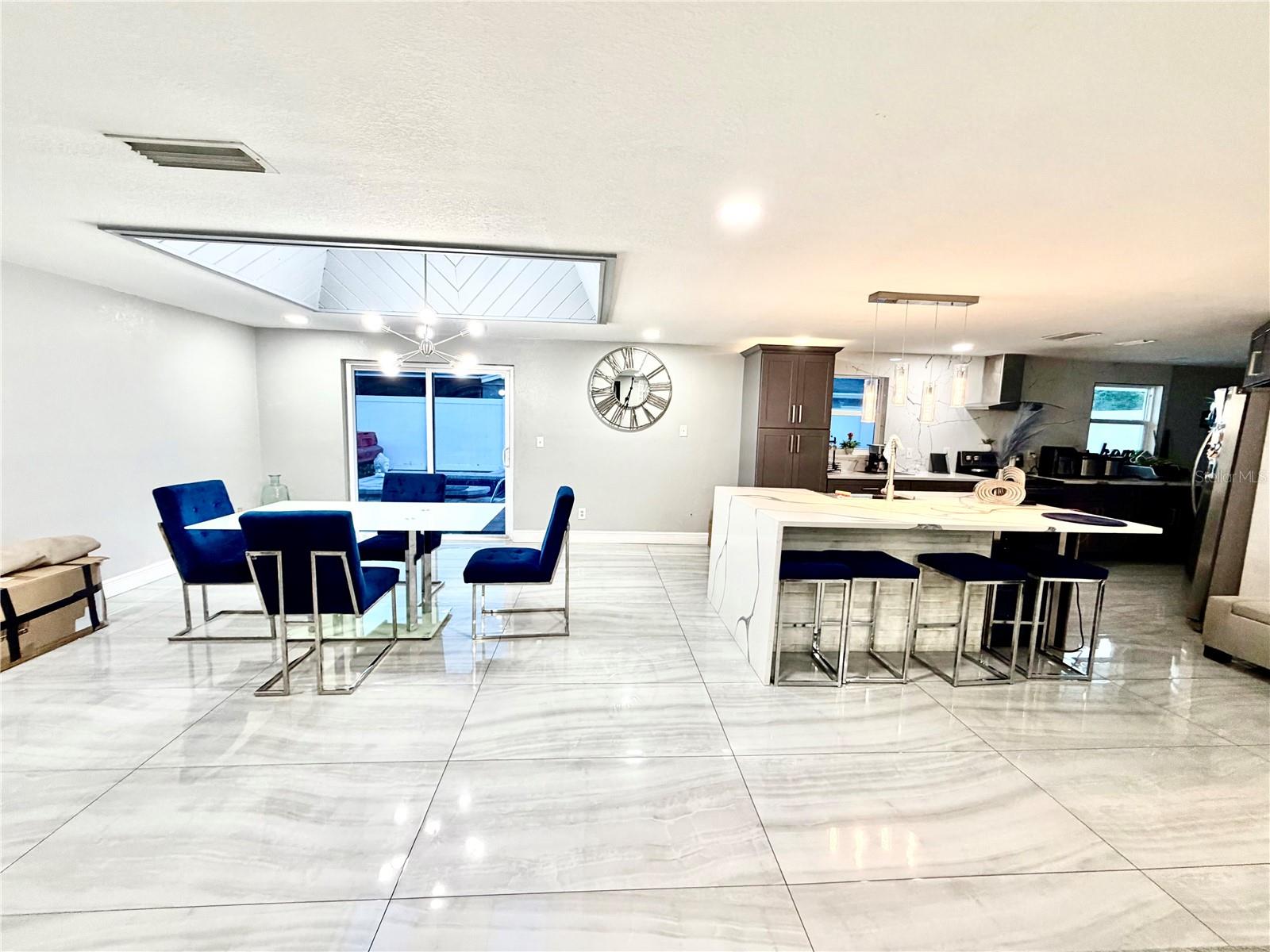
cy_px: 476
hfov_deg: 102.1
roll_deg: -1.8
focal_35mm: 14
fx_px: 514
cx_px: 635
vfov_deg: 85.7
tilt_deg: -6.9
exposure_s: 1/60
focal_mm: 2.22
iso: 250
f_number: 2.2
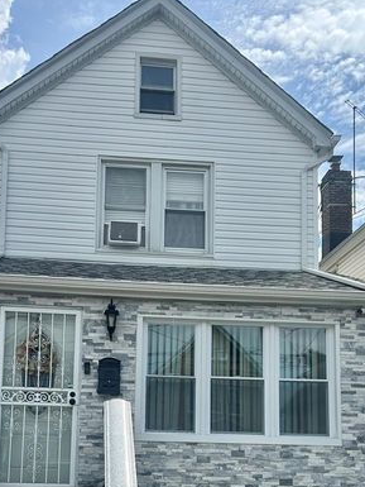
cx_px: 155
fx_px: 632
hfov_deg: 32.1
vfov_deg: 40.3
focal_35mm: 45
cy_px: 390
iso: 50
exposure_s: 1/5587
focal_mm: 5.7
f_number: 1.5
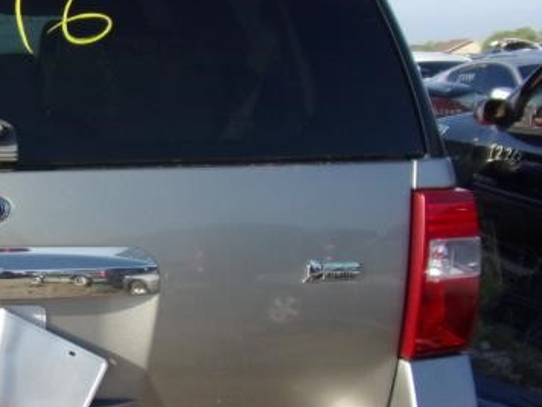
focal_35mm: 54
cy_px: 216
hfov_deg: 31.9
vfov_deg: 27.0
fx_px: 846
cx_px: -38
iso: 80
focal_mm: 4.3
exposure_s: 1/550
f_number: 3.3
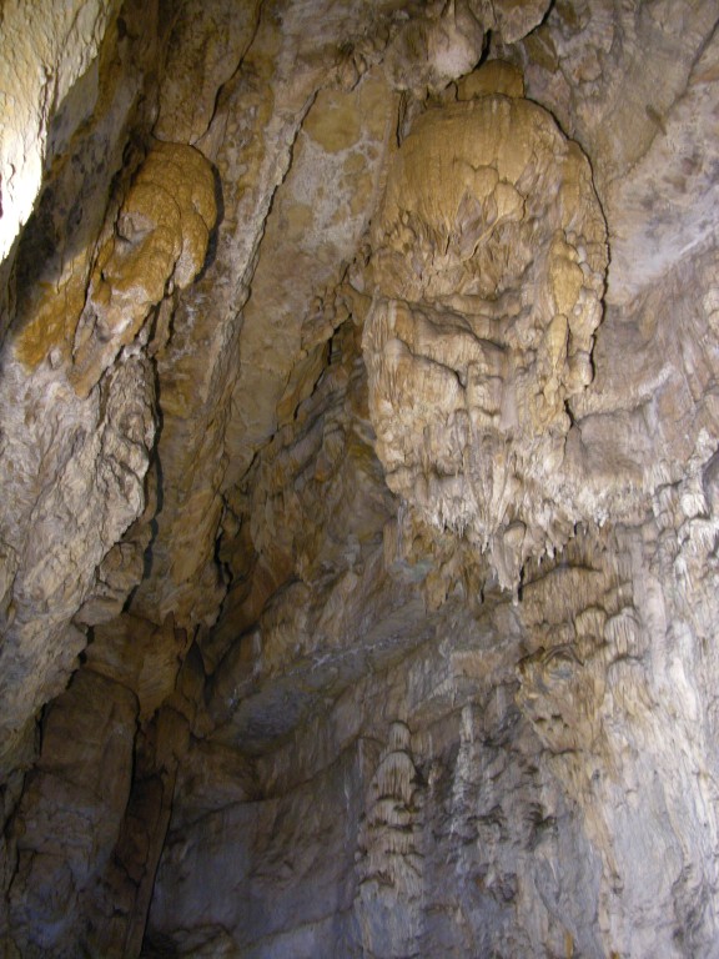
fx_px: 969
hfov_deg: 40.7
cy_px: 480
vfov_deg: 52.6
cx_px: 360
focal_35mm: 35
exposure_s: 1.82
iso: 200
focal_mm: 8.9
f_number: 2.8
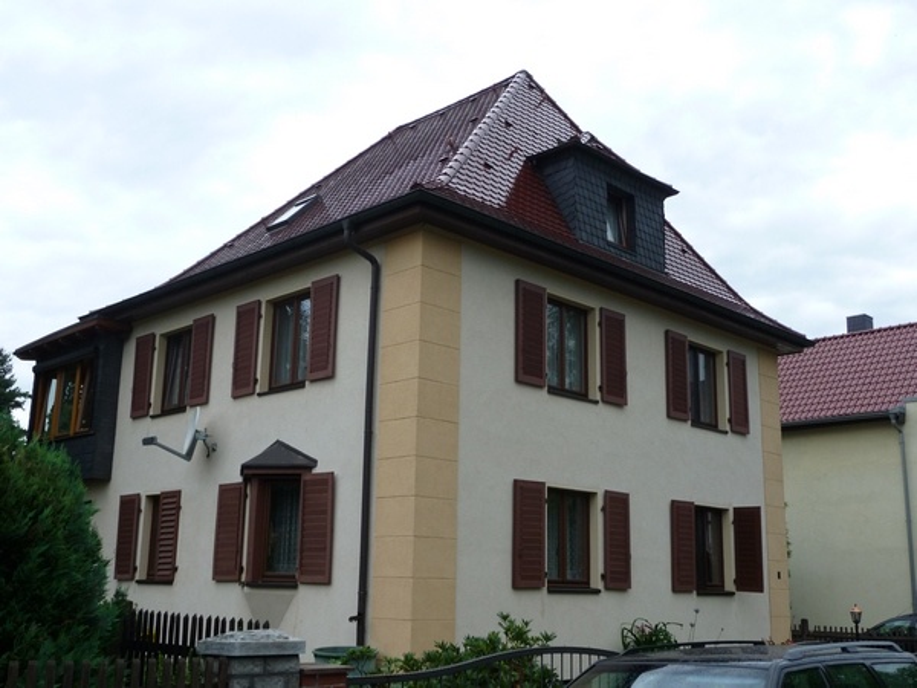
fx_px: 1007
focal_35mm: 38
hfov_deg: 49.0
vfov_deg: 37.7
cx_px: 458
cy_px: 344
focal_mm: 6.3
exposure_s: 1/320
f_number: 3.8
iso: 100
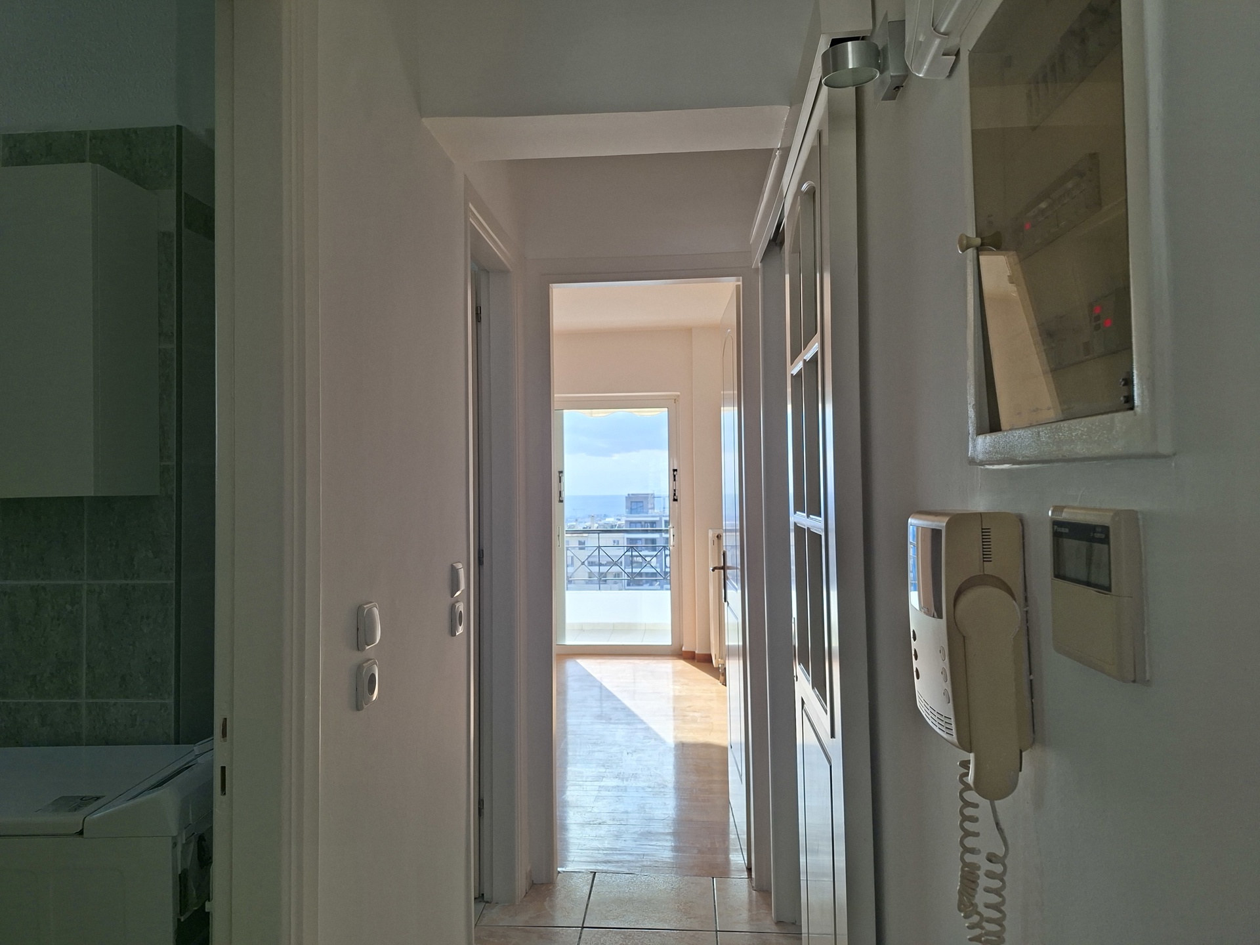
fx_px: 837
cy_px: 472
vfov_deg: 58.9
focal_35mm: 23
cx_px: 630
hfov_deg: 73.9
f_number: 1.8
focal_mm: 5.54
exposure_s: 1/356
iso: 50
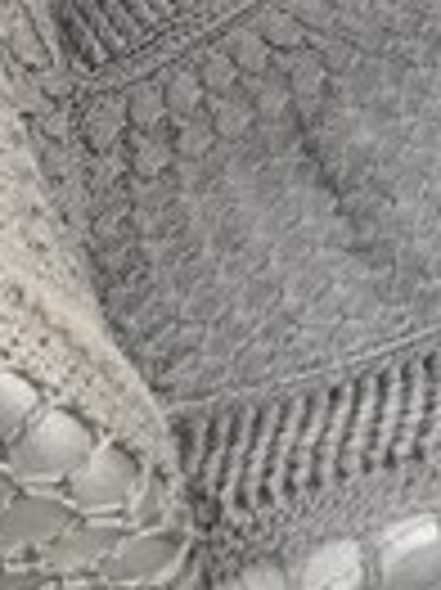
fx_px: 1803
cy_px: -149
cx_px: 603
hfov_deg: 13.4
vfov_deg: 17.5
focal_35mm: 106
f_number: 1.9
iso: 320
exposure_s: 1/17
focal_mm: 3.7
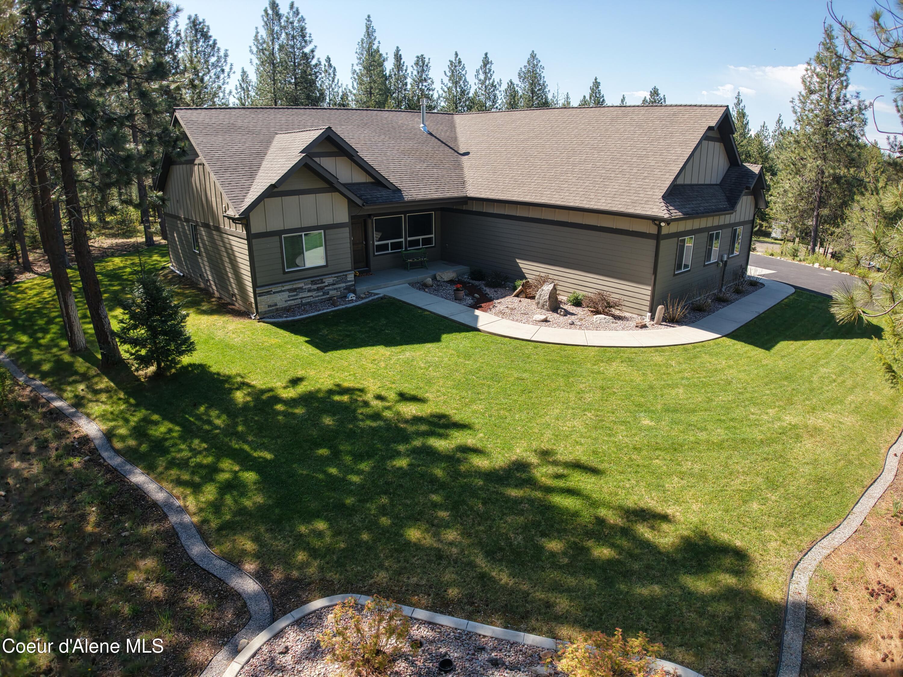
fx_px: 626
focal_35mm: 24
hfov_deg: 71.6
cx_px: 452
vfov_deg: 56.8
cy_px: 338
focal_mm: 6.48
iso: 100
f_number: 1.8
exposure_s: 1/1000
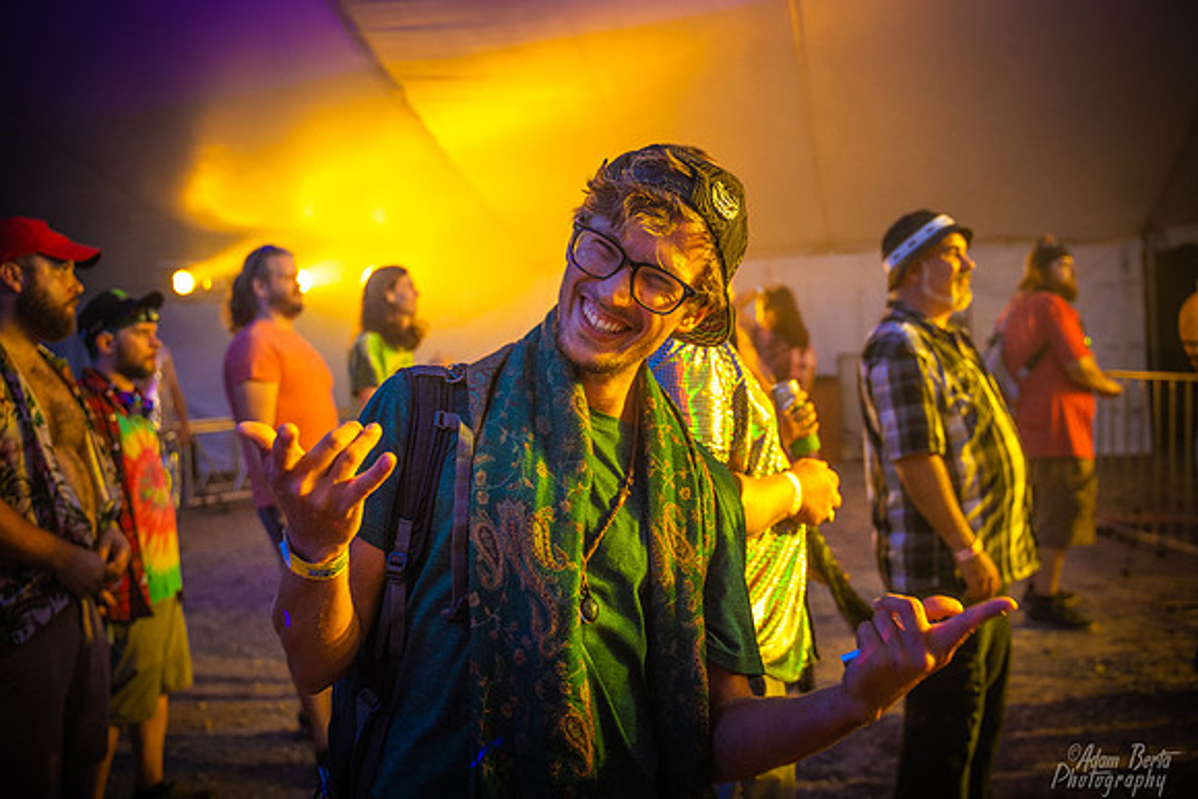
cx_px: 599
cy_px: 329
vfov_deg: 39.9
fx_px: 1096
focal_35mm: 33
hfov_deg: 57.3
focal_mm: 28
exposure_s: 1/50
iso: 2500
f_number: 2.8
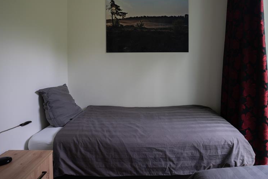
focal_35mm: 22
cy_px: 68
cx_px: 153
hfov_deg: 78.1
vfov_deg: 56.6
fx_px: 164
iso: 400
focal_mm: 16
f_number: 2.8
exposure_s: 1/200
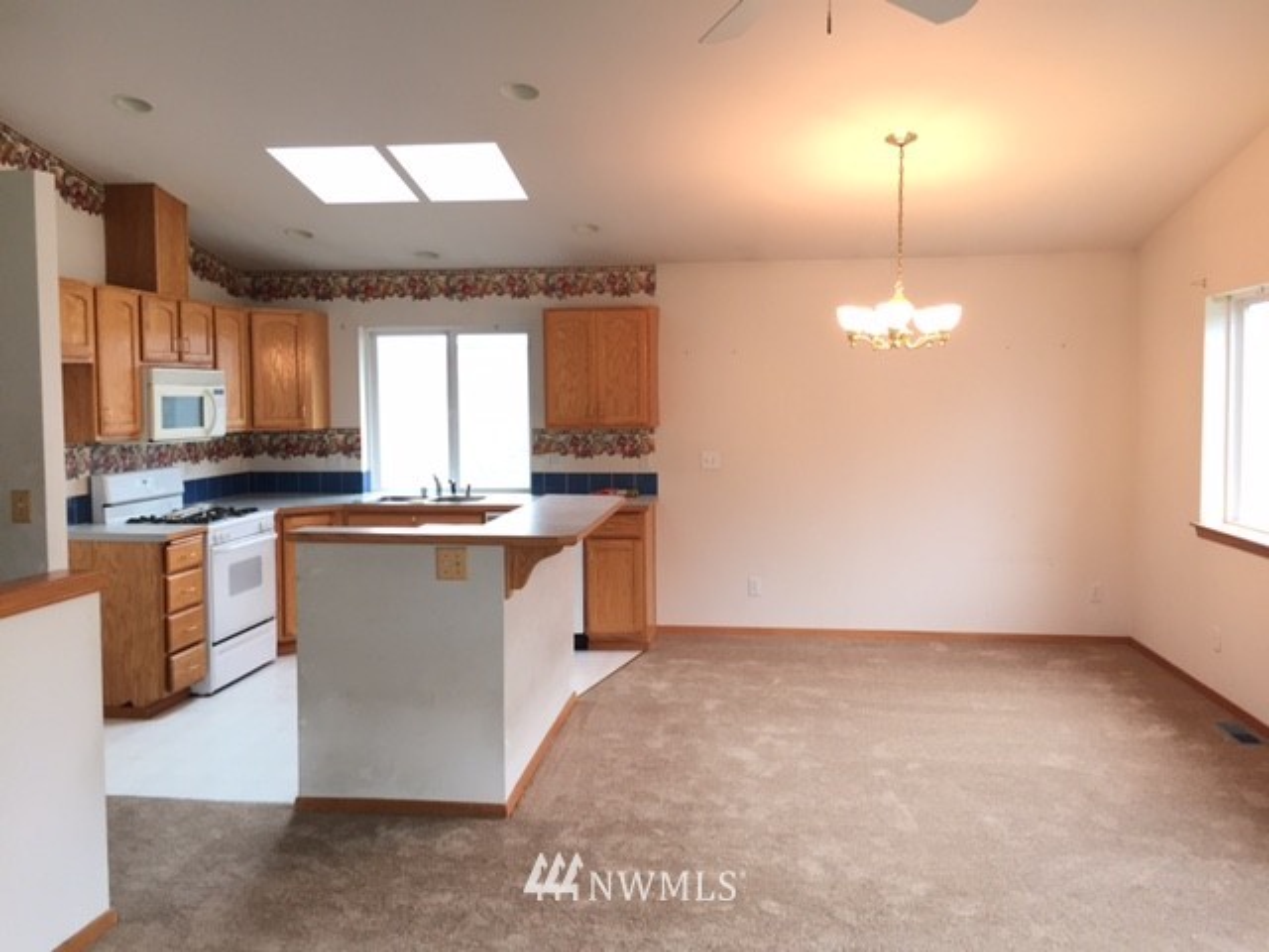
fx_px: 1063
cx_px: 634
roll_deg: +0.6
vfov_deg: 48.2
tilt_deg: -3.3
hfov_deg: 61.7
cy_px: 476
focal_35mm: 29
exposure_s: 1/30
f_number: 2.2
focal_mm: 4.15
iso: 64
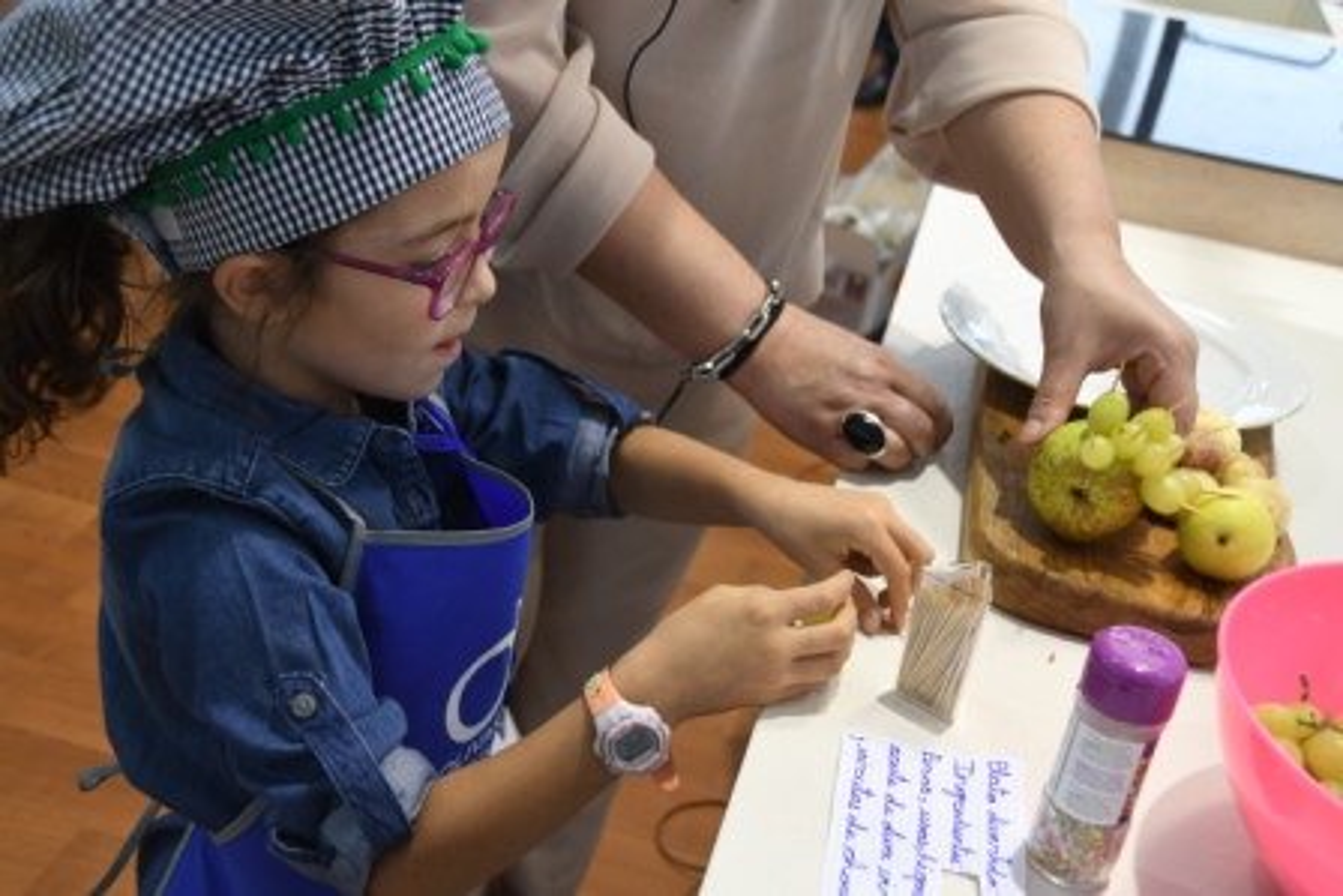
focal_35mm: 46
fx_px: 1735
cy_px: 448
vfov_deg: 29.0
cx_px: 672
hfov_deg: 42.3
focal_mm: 31
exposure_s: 1/60
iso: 1250
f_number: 5.6
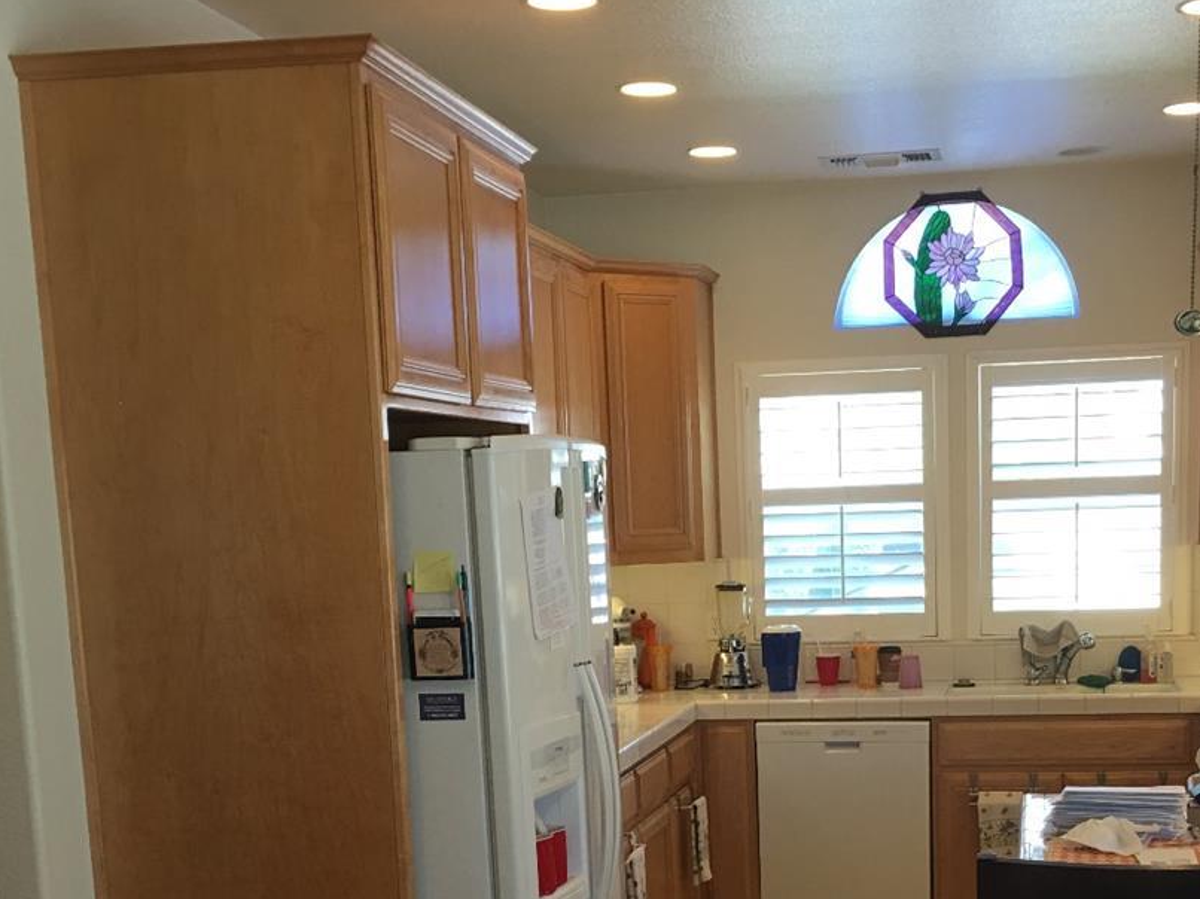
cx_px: 731
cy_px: 822
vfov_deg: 26.1
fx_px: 1871
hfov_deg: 35.4
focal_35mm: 54
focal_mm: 4.15
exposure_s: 1/30
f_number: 2.2
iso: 32
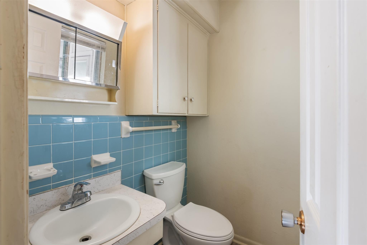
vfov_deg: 70.4
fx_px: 173
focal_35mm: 17
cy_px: 122
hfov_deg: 93.3
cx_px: 184
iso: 250
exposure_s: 1/6
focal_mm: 17
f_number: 9
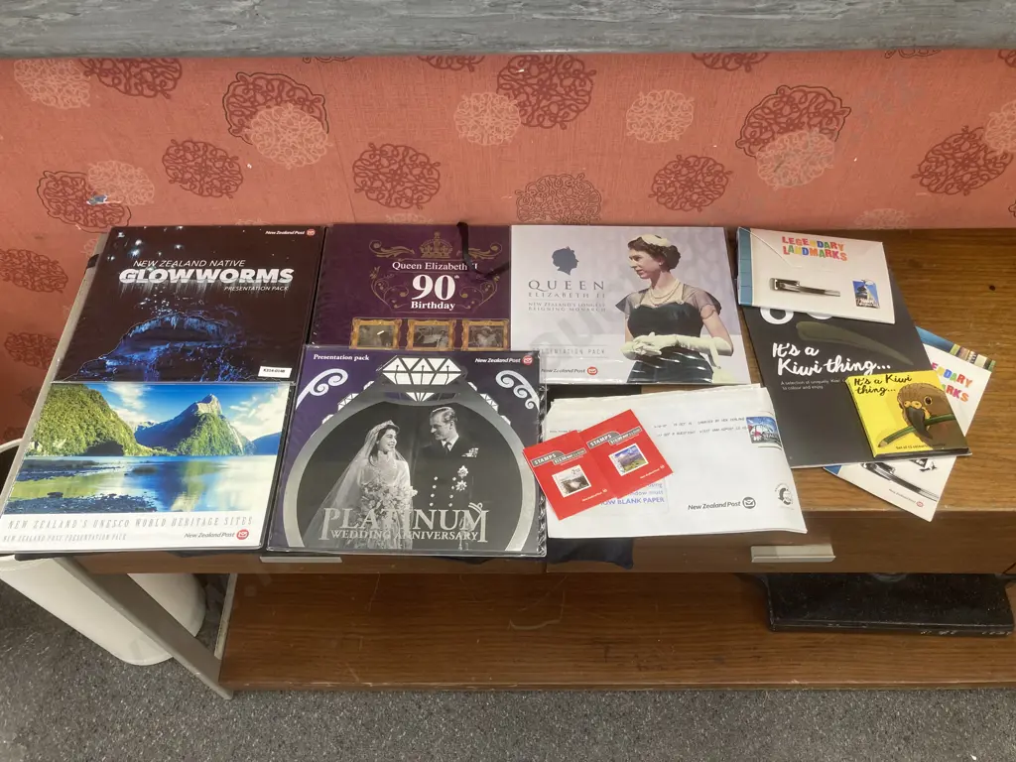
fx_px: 822
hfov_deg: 63.4
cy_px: 381
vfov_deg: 49.7
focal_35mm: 28
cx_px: 508
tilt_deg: -56.9
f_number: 1.8
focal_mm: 3.99
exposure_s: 1/50
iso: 64
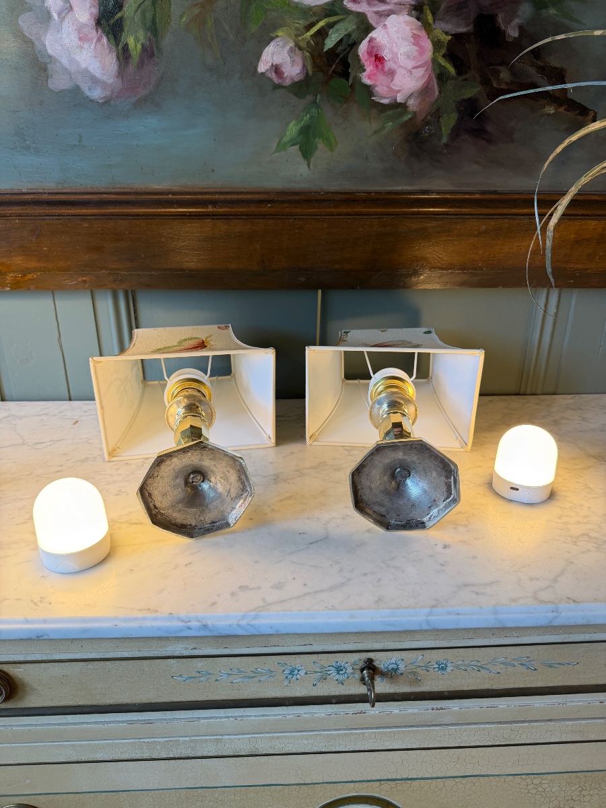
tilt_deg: -22.9
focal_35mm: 24
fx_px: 560
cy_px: 404
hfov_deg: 56.8
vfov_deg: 71.6
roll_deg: -0.3
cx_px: 303
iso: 100
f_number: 1.78
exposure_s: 1/121
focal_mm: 6.76
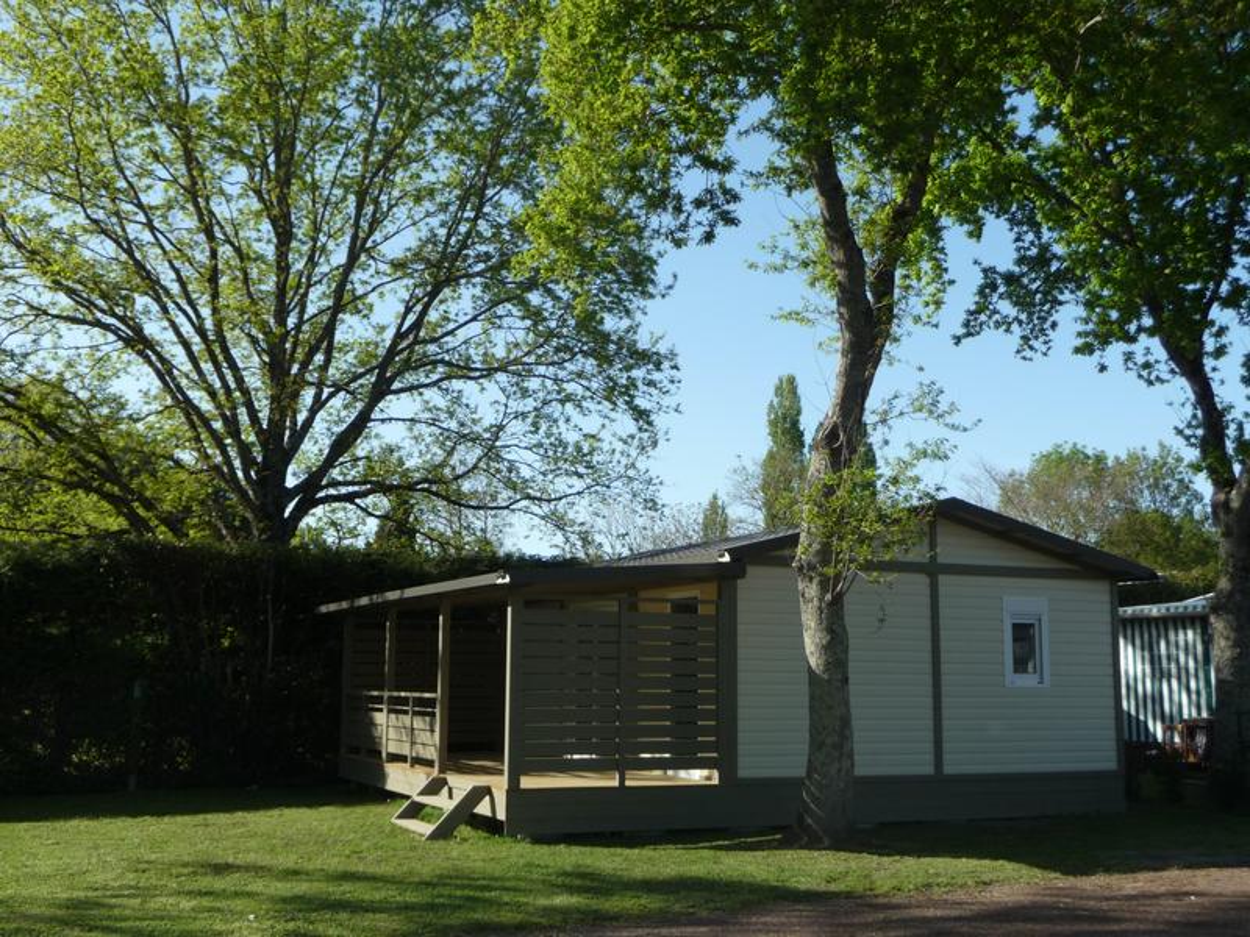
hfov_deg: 46.8
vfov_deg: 36.0
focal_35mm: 40
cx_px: 625
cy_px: 468
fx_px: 1444
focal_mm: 6.7
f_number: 3.9
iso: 100
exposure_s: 1/500
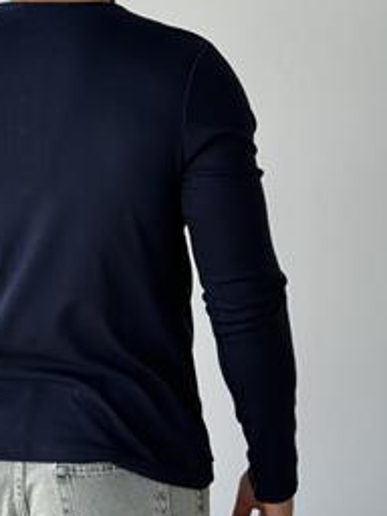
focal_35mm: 100
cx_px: 101
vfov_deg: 19.6
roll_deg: +0.1
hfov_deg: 14.7
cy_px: 160
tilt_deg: +2.0
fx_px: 1491
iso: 64
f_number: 1.78
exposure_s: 1/340
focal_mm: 6.76
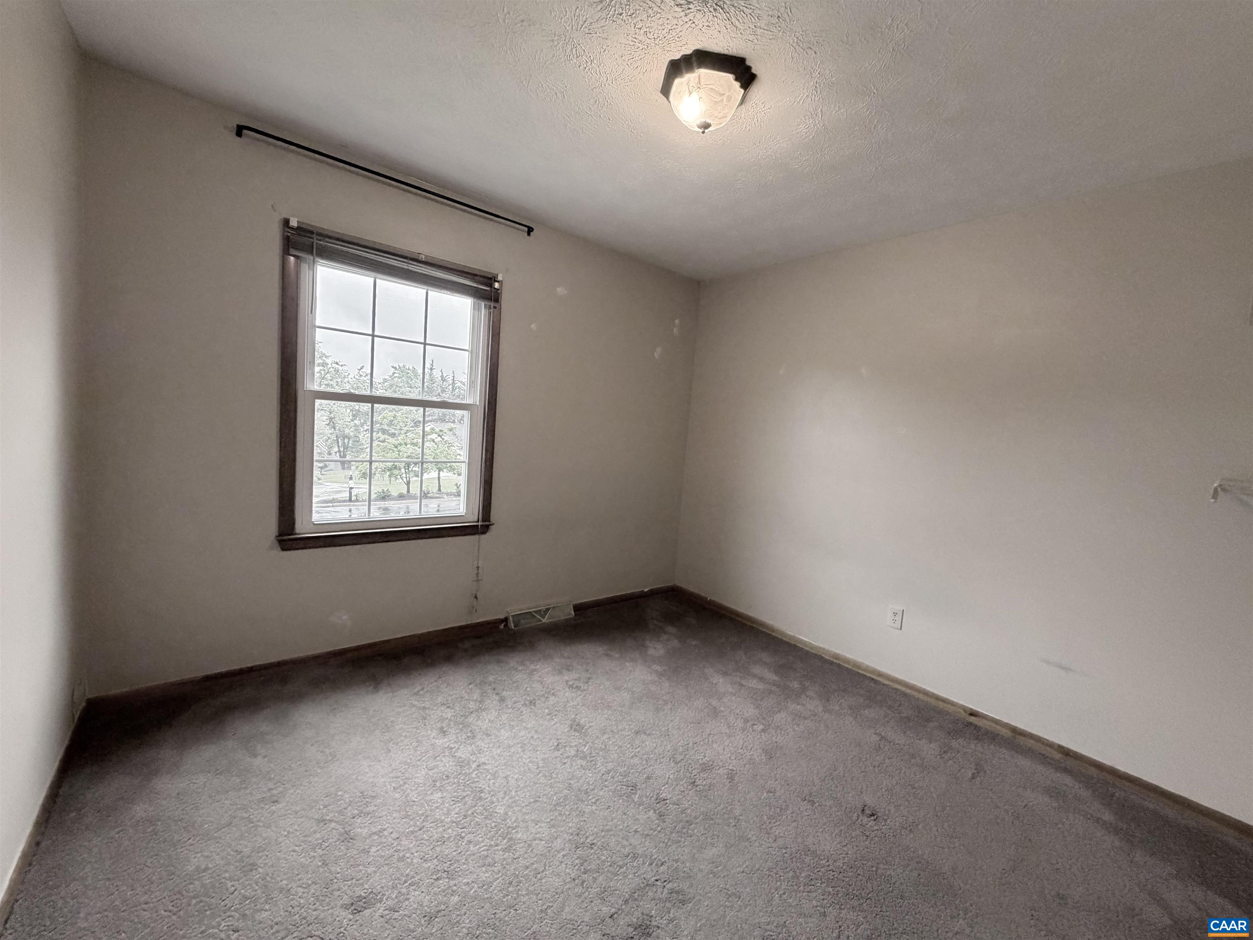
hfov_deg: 102.1
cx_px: 626
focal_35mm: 14
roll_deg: -4.6
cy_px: 470
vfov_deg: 85.7
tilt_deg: -4.5
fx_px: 507
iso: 500
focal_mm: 2.22
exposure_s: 1/60
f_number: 2.2
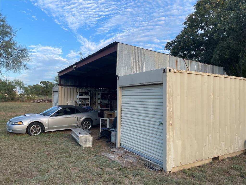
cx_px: 123
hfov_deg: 67.3
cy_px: 92
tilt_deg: +1.6
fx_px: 185
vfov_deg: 53.1
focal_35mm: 26
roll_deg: -0.1
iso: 32
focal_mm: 4.2
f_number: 1.6
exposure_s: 1/602
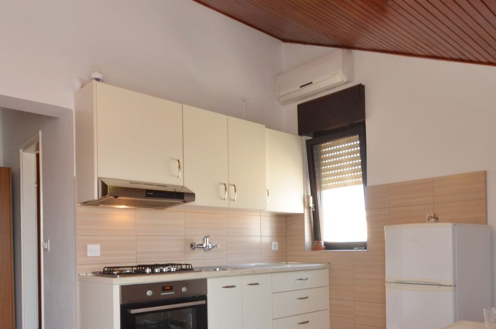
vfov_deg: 43.7
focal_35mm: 29
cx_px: 332
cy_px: 237
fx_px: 399
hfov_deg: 62.2
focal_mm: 10
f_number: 10
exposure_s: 1/20
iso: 320
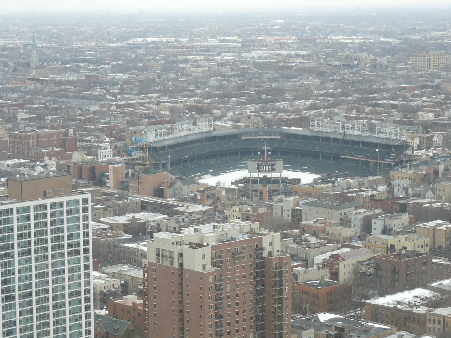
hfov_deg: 20.2
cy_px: 169
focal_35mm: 97
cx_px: 226
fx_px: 1264
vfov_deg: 15.2
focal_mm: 9.8
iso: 100
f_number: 3.2
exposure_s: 1/125
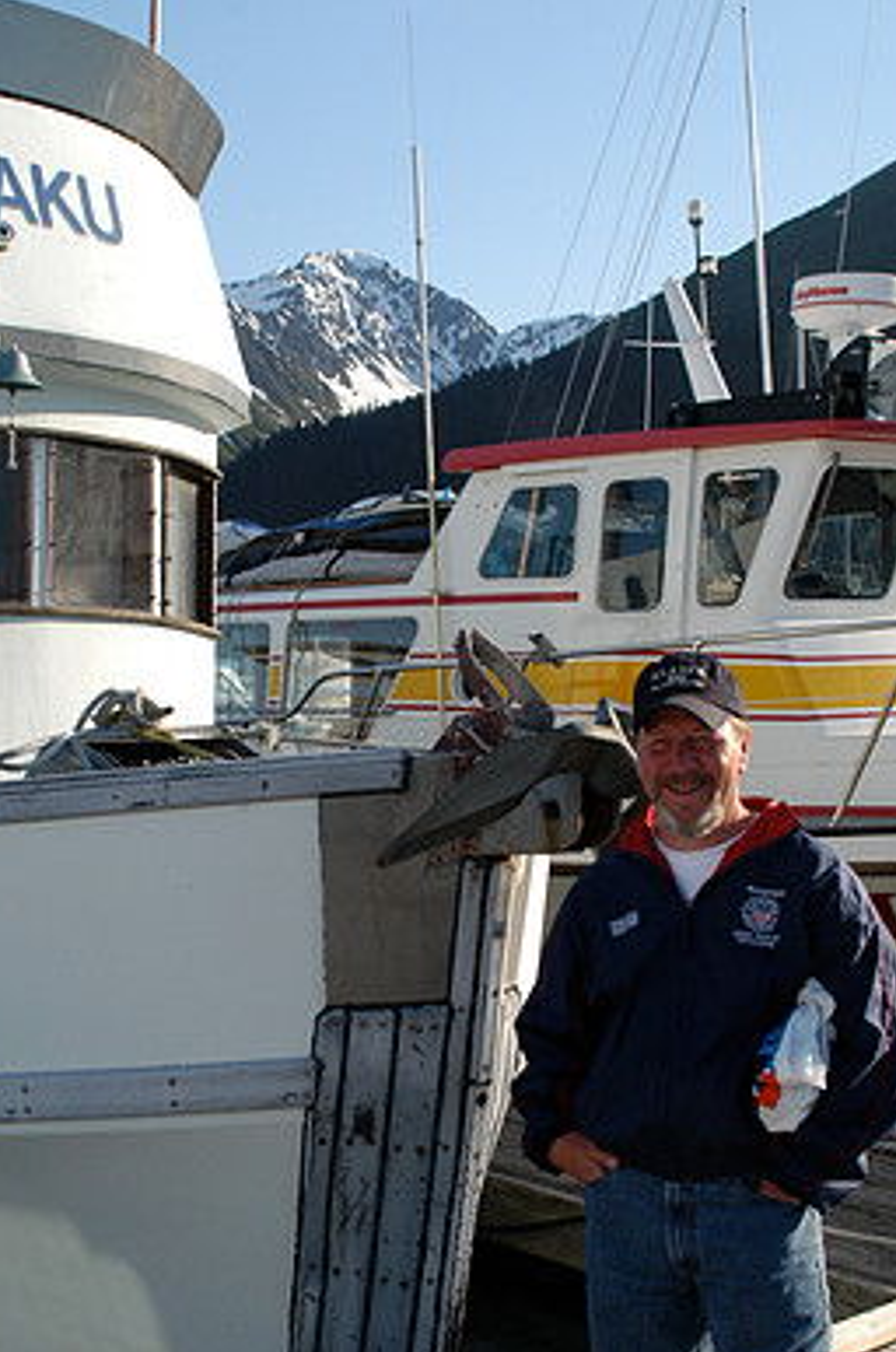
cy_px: 729
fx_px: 1836
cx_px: 380
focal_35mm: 49
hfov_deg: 27.4
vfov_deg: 40.4
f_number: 10
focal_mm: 28
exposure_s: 1/350
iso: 400
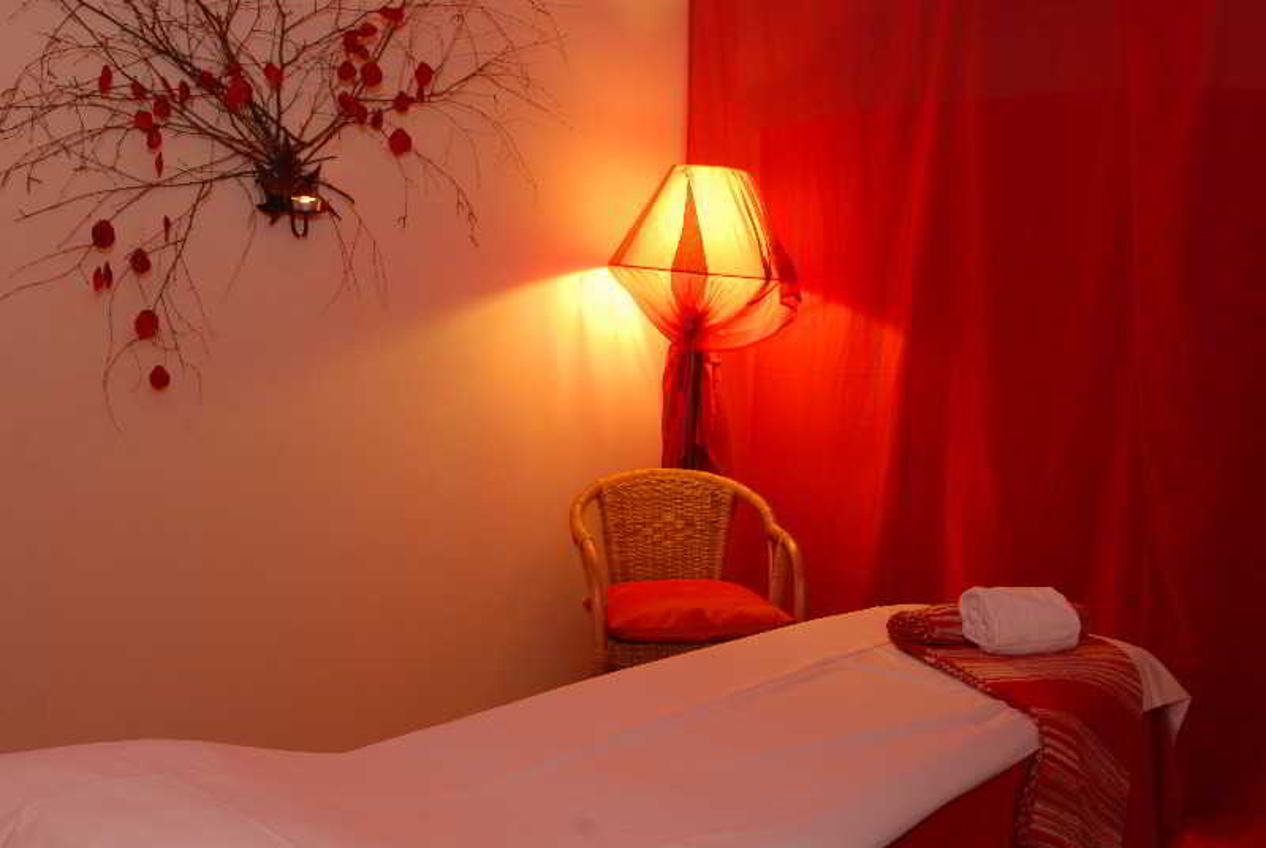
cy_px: 424
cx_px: 633
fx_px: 1268
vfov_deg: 37.0
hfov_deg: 53.1
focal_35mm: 36
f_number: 6.3
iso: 320
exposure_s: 1.6
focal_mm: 24
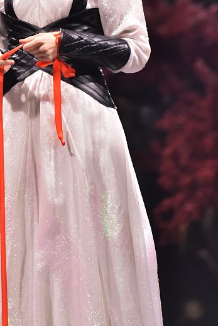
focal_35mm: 394
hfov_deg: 3.5
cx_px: 62
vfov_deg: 5.2
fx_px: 3576
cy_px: 14
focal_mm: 200
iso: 2000
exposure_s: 1/250
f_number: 2.8
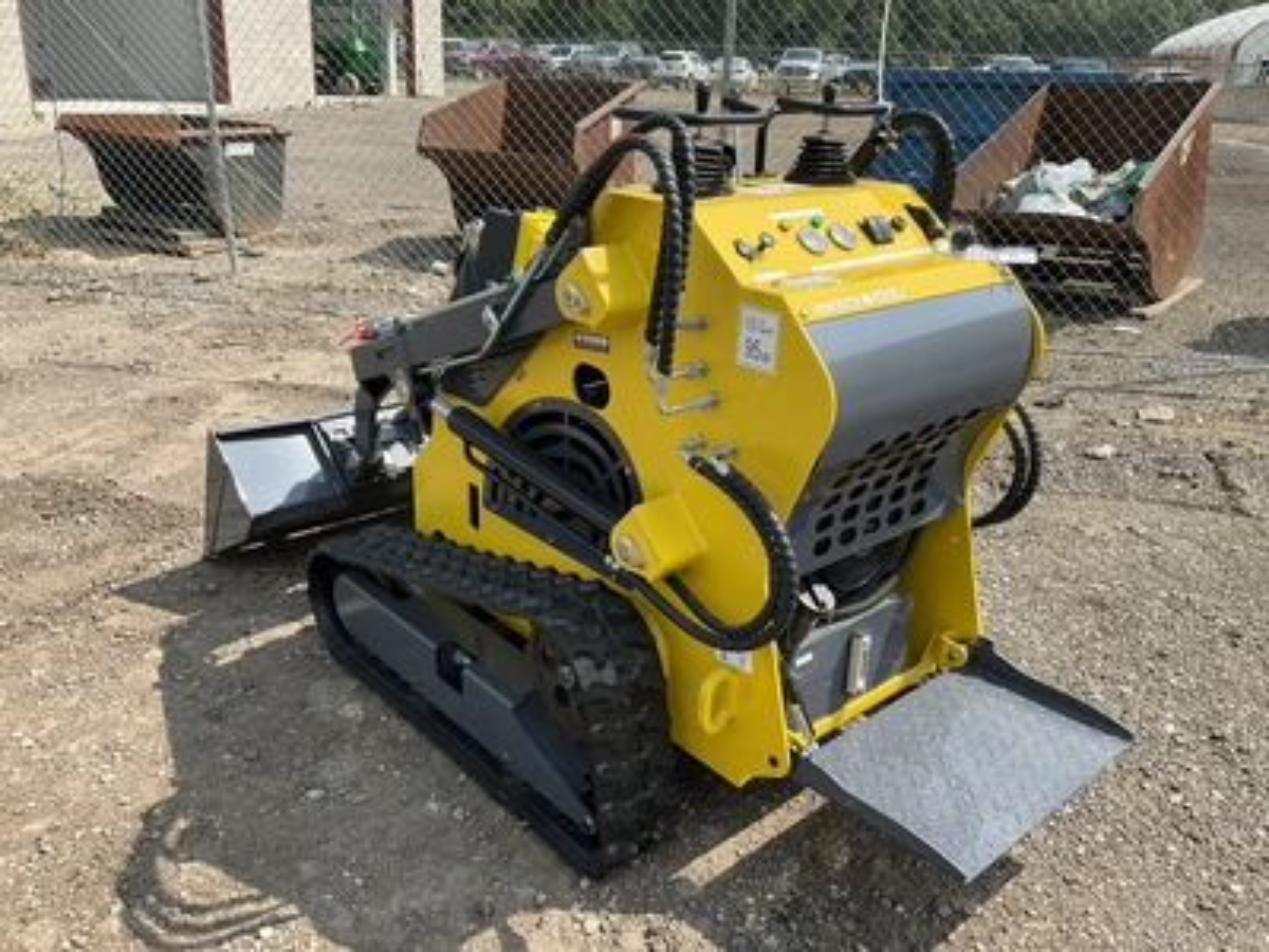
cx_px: 634
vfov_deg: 48.2
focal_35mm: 29
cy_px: 476
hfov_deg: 61.7
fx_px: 1063
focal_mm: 3
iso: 25
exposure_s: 1/1076
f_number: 1.8
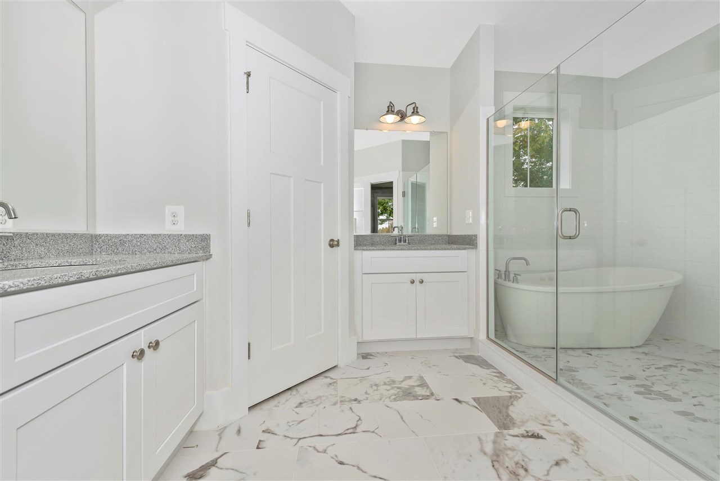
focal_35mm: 14
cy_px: 240
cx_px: 360
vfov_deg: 81.2
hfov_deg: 104.2
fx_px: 280
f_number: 8
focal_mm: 14
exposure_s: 1/60
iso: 80
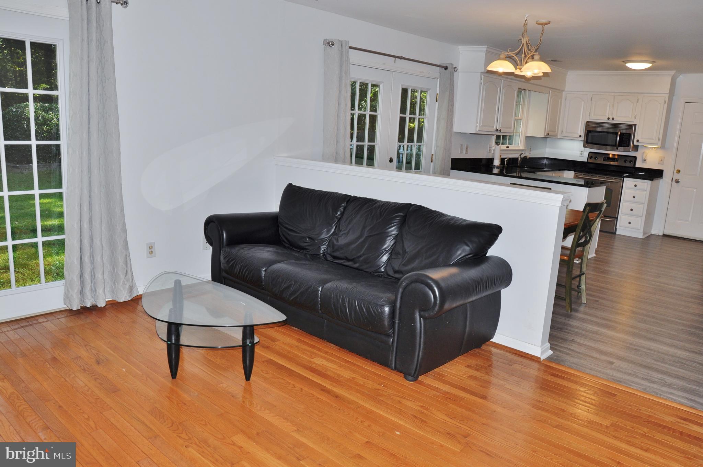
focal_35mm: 27
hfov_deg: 67.4
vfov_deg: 47.8
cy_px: 234
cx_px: 352
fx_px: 527
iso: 250
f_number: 8
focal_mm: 18
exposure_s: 1/60
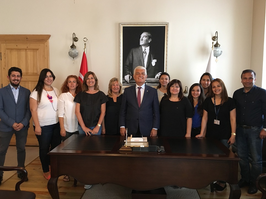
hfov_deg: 60.0
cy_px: 97
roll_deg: -0.7
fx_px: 231
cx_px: 129
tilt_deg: -2.3
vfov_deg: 46.8
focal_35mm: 30
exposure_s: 1/33
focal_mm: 4.15
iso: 200
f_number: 2.2
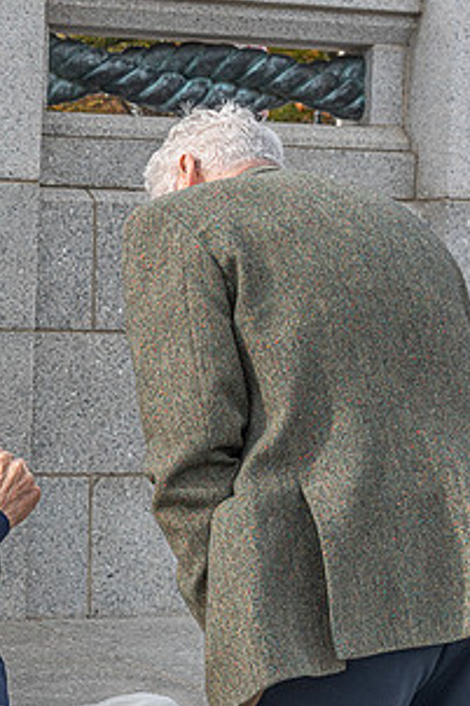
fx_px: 1882
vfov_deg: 21.2
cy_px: 434
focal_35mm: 96
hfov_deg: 13.7
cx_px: -145
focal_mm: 50
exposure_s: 1/320
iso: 500
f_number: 9
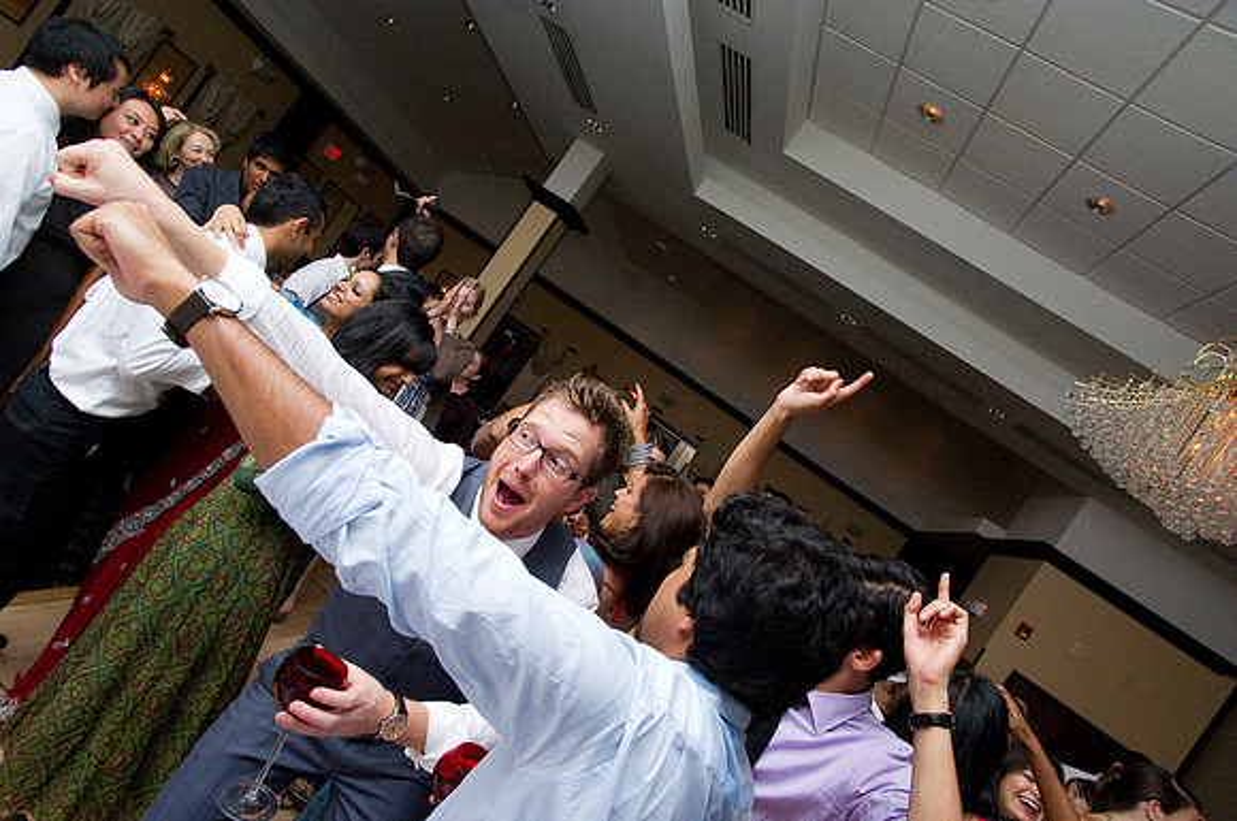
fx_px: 721
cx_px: 618
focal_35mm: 21
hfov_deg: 81.3
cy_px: 410
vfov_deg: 59.3
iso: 2500
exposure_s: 1/180
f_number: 6.3
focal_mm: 14
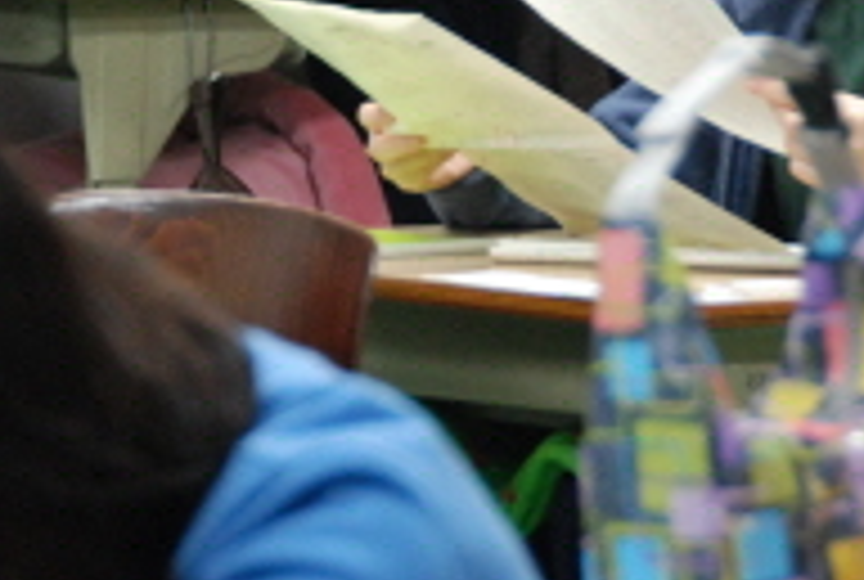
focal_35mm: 409
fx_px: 9846
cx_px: 248
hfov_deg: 5.0
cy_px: 38
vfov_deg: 3.4
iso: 1250
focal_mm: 105
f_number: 5.6
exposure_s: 1/30
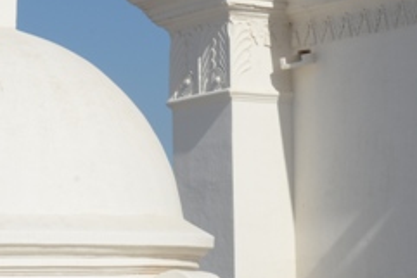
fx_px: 1970
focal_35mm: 170
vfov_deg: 8.1
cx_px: 166
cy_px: 143
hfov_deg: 12.1
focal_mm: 40
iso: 100
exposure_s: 1/80
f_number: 20
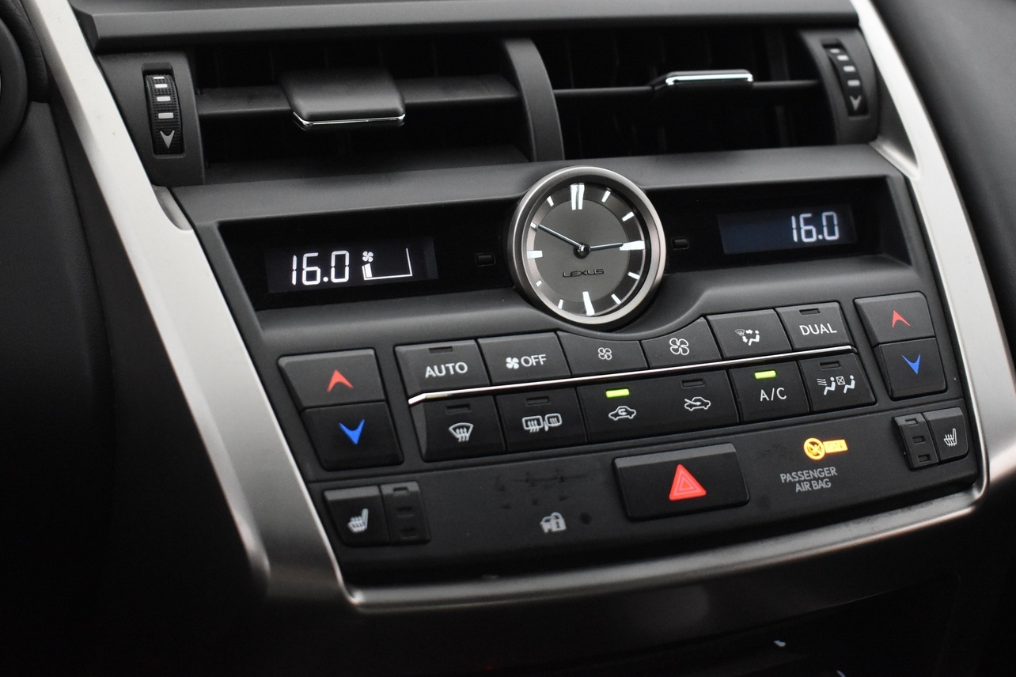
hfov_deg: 37.5
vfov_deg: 25.5
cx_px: 517
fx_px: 1496
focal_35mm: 53
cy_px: 275
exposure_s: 1/50
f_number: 4.2
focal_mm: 28
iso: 3200
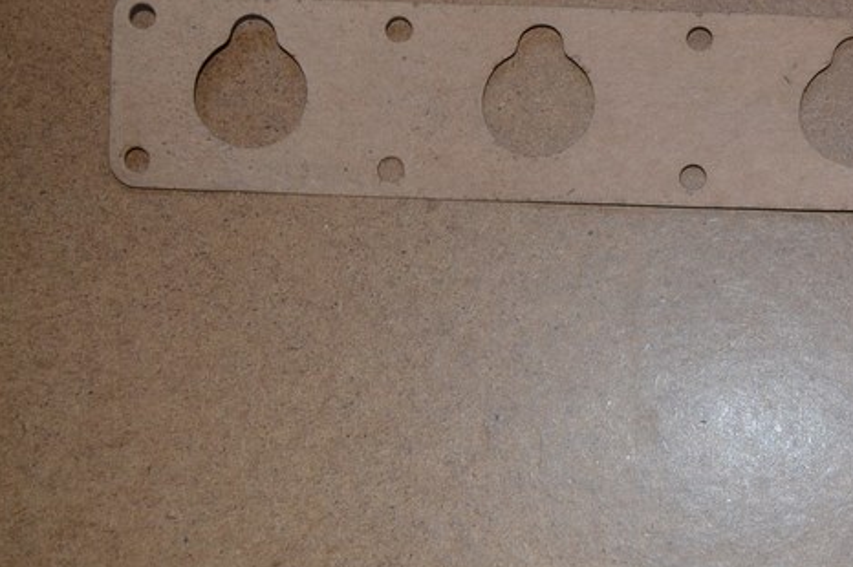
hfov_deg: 29.2
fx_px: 1586
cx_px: 716
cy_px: 134
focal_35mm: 67
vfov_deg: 20.1
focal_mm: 26
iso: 900
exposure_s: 1/60
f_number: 4.2
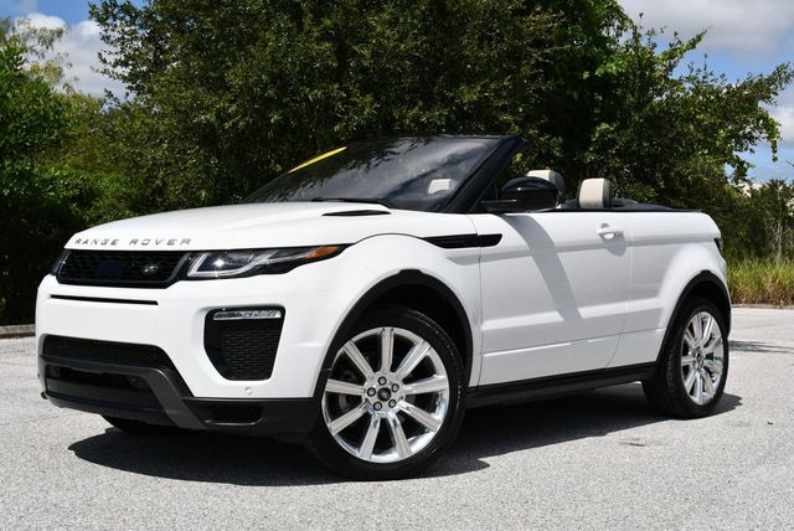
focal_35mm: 52
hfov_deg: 38.2
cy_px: 266
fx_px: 1148
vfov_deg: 26.0
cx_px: 397
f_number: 9
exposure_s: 1/320
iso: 100
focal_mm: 26
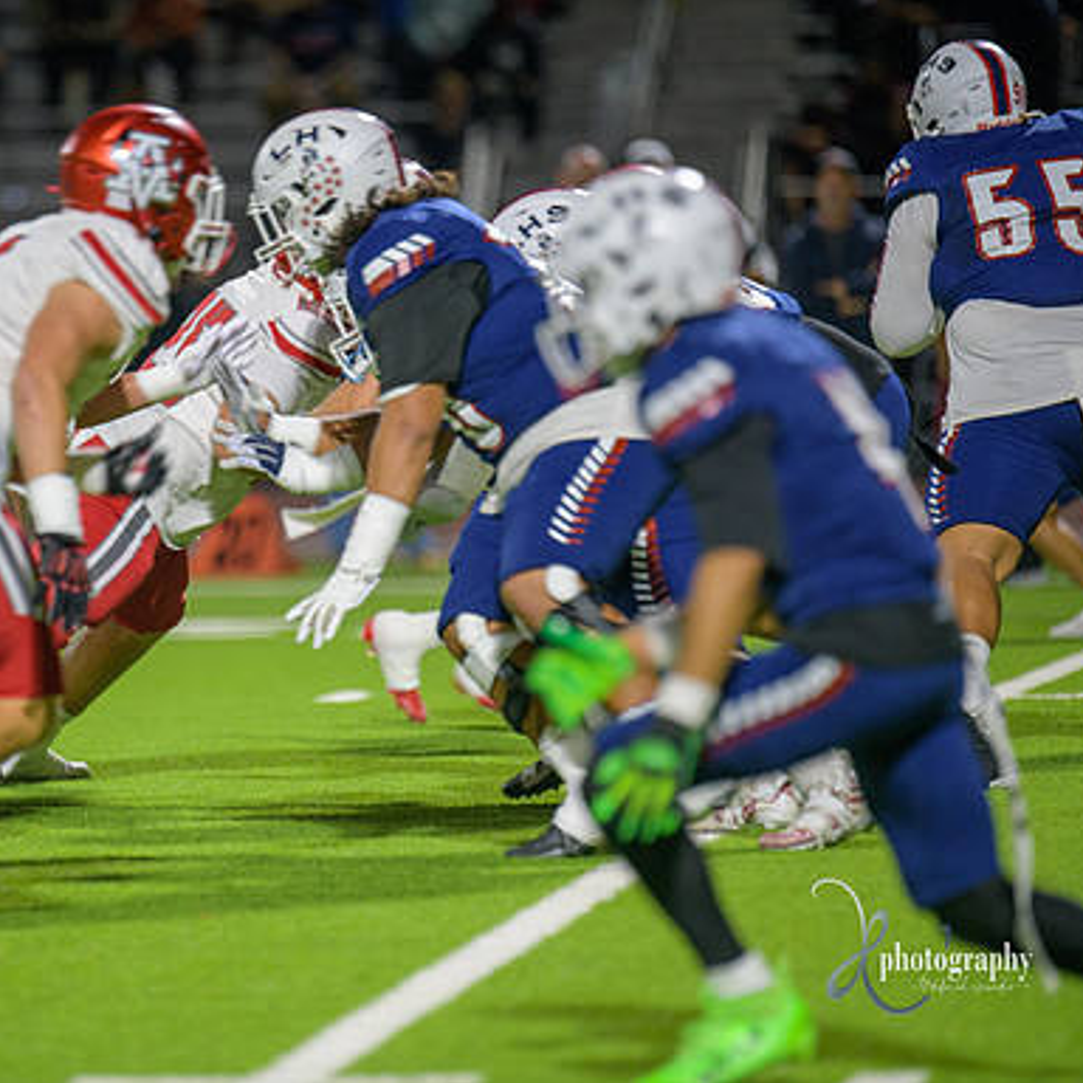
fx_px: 13628
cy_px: 540
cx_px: 296
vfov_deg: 4.6
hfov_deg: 4.5
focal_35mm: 385
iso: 1250
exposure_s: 1/250
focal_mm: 300
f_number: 2.8
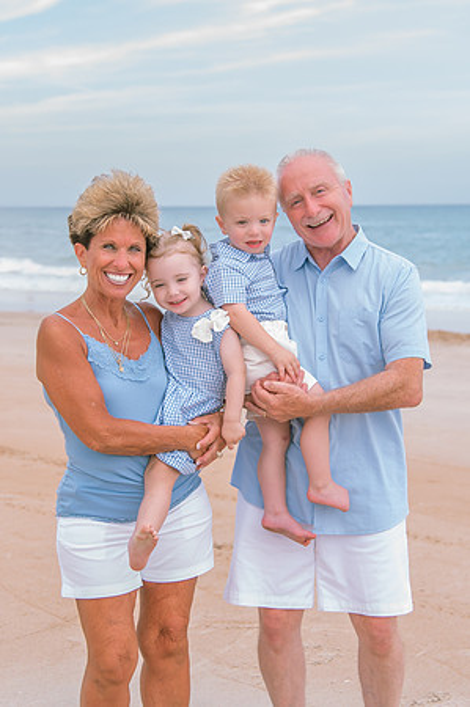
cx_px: 241
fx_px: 1579
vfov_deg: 25.2
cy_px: 326
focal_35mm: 80
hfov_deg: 16.9
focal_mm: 48
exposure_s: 1/250
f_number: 4
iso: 500
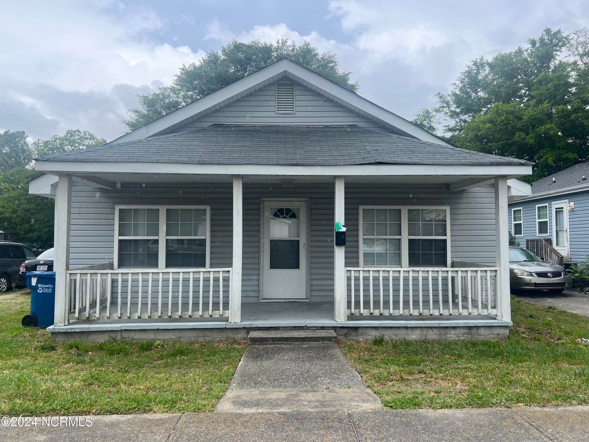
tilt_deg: +2.6
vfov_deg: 53.1
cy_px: 221
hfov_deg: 67.3
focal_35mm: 26
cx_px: 294
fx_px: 442
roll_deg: -0.5
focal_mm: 5.7
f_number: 1.5
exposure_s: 1/1238
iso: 50
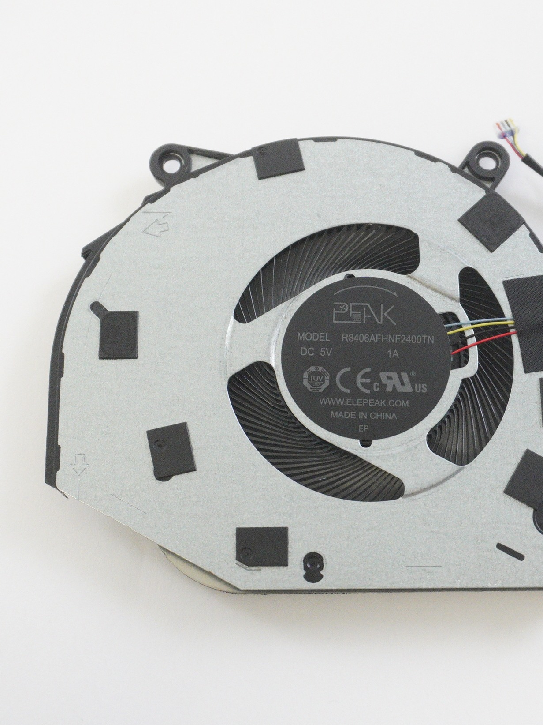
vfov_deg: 33.8
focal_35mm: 57
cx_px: 312
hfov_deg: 25.6
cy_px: 359
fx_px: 1192
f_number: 5.6
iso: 4000
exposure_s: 1/160
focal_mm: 26
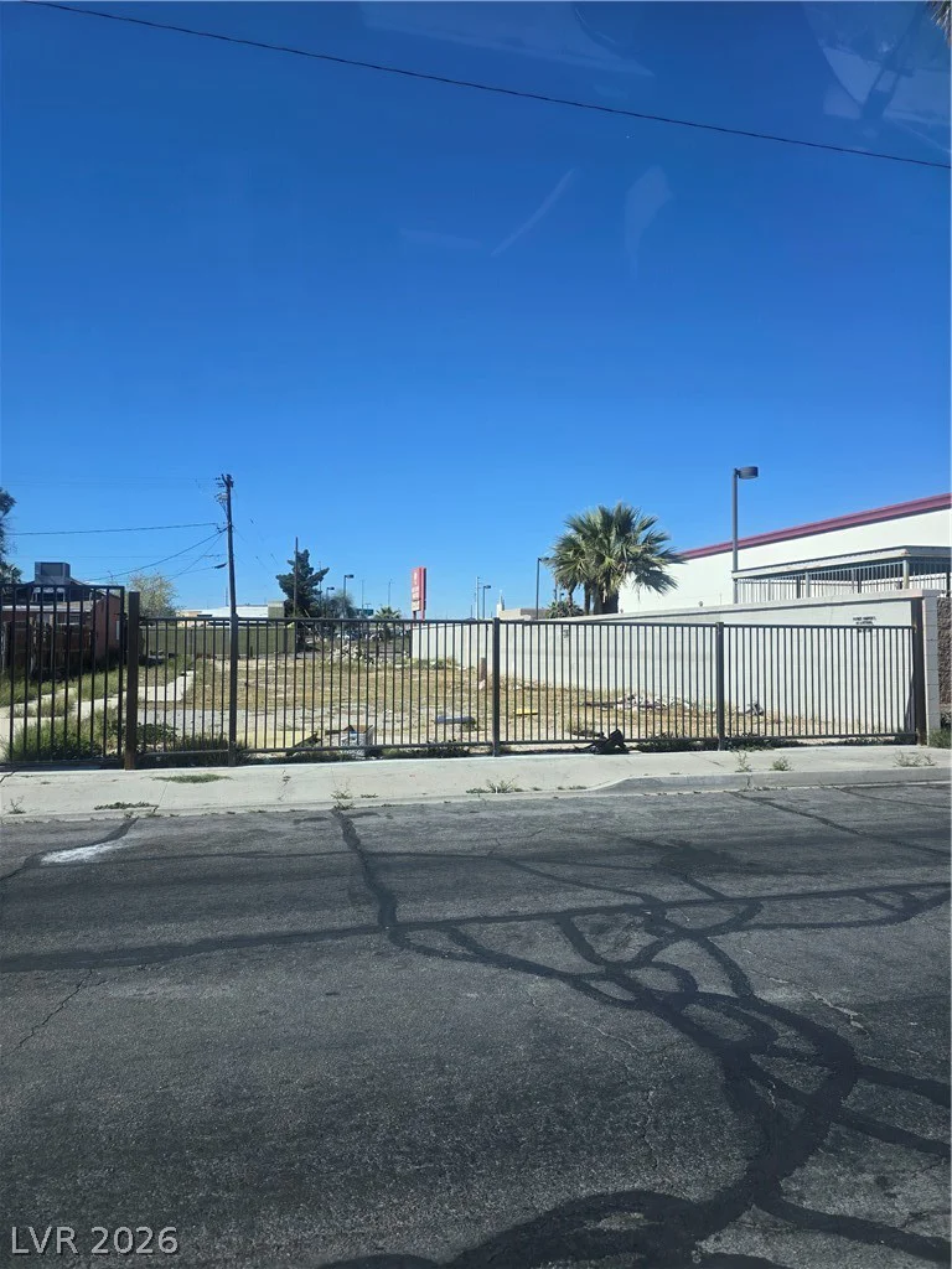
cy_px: 634
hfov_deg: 58.9
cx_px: 476
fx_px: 843
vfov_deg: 73.9
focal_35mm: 23
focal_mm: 6.3
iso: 12
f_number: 1.7
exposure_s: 1/292
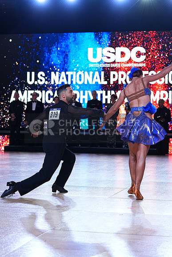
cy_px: 128
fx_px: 559
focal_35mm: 78
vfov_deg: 26.0
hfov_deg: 17.5
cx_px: 86
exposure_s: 1/500
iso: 1000
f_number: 4
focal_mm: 78
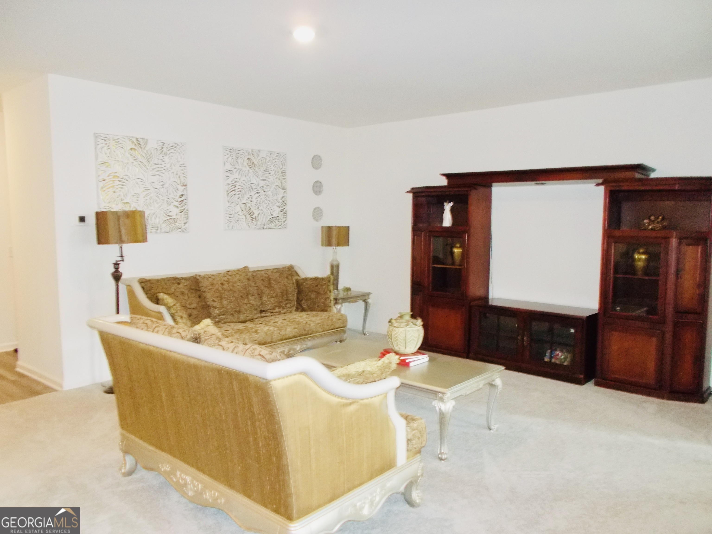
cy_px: 267
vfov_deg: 53.1
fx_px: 535
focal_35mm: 26
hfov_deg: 67.3
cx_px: 356
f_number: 3.2
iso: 360
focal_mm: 4.6
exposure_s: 1/25
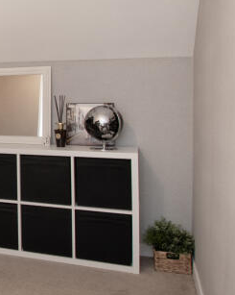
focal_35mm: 47
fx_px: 409
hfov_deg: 23.1
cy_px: 71
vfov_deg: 38.5
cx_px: -151
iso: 320
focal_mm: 10
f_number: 8
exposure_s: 1/3
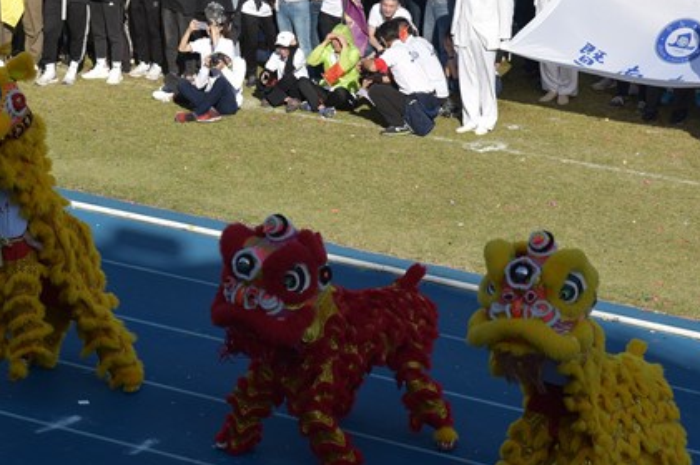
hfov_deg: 11.1
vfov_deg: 7.4
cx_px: 81
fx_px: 3575
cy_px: 66
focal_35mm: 184
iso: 180
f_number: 7.1
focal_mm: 86
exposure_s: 1/640
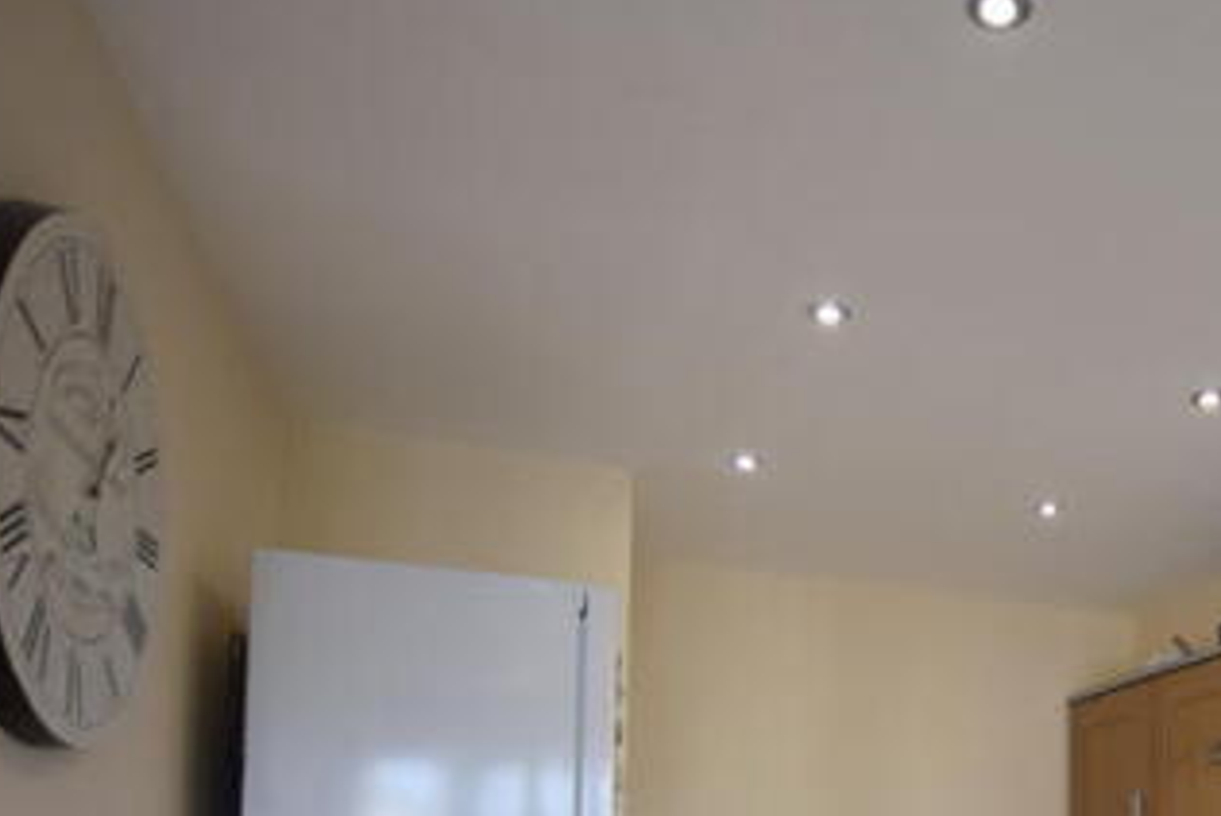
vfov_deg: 37.5
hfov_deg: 55.0
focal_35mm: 31
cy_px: 830
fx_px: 1052
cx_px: 1018
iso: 400
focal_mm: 10
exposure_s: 1/80
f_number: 4.5
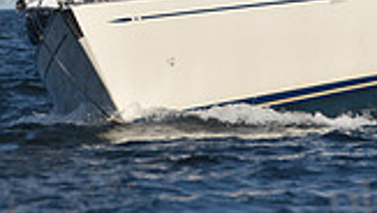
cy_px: -145
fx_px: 7464
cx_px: 208
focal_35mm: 746
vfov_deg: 1.6
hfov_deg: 2.9
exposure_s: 1/2500
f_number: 4
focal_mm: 200
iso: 250
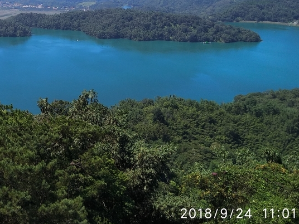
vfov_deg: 32.6
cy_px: 23
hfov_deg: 41.2
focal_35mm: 42
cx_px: 28
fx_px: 363
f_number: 2.2
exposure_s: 1/1088
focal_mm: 3.81
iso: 100
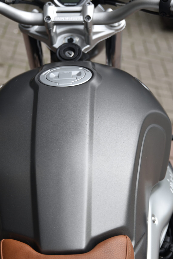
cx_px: 81
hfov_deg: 18.9
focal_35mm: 72
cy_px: 149
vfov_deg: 28.0
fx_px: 519
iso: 100
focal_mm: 48
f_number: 4.5
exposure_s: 1/80
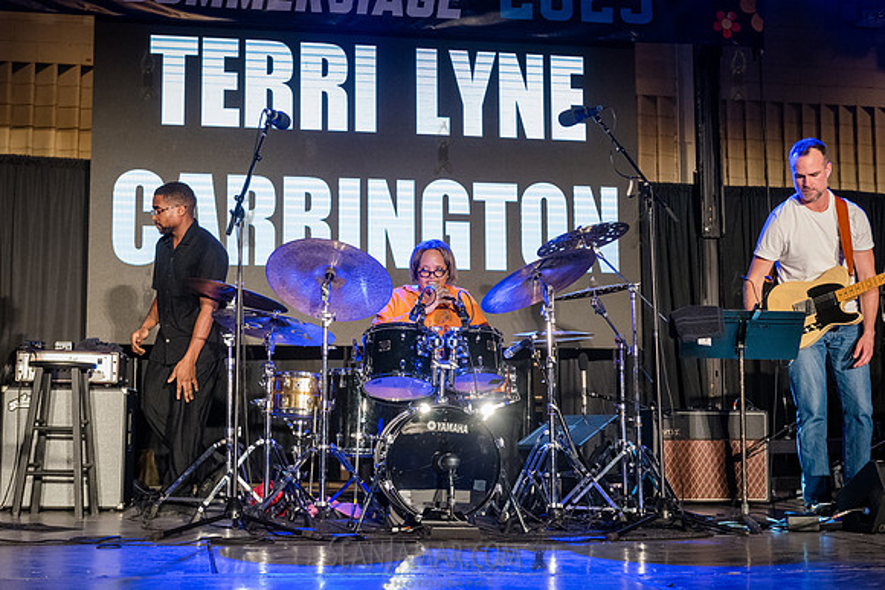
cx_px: 434
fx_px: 1325
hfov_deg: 36.9
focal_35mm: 54
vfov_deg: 25.1
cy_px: 295
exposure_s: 1/500
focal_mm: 52
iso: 6400
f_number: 4
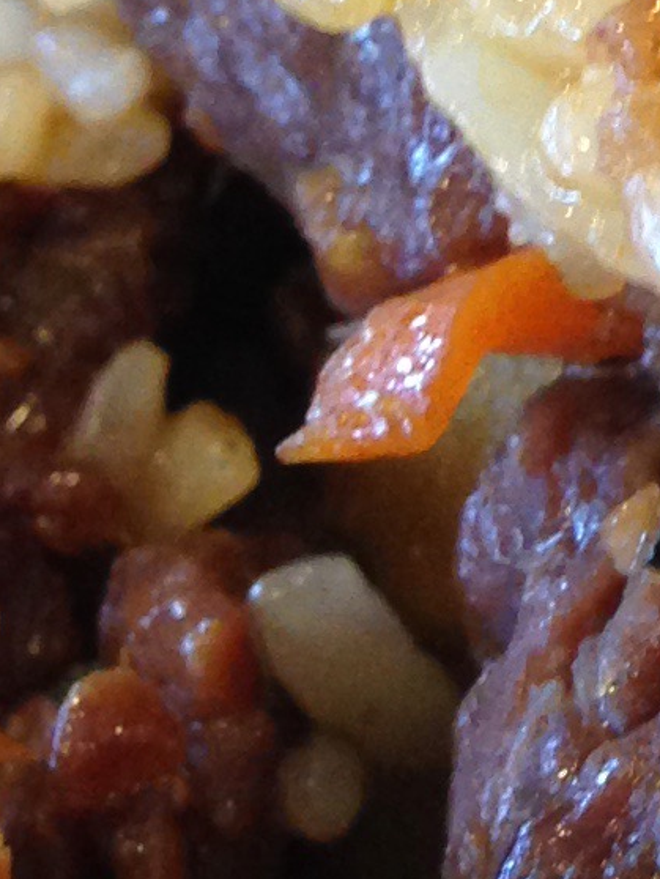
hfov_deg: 7.3
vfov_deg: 10.0
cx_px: 1547
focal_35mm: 193
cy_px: -372
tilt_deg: -42.9
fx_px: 4903
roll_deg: +2.2
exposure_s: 1/20
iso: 125
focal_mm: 4.12
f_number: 2.4
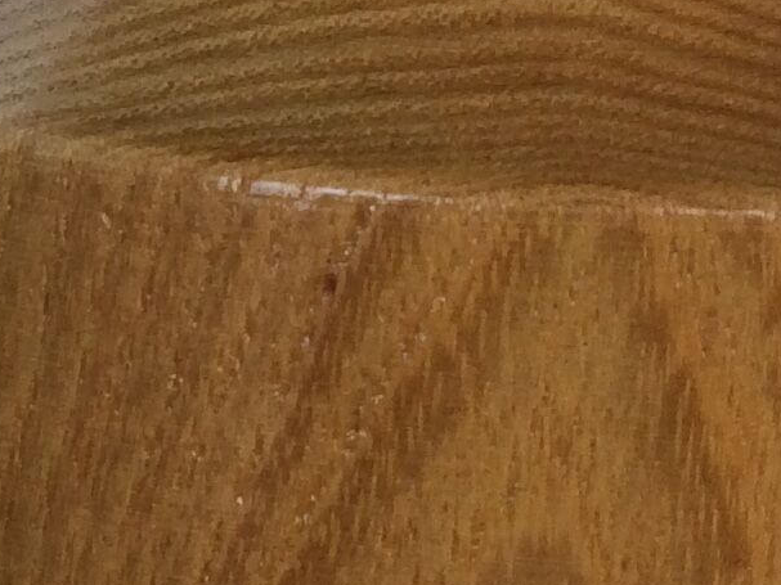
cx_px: -637
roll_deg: -1.7
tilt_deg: -16.9
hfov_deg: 11.7
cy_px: 674
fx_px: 3519
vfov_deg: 9.4
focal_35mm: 156
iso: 50
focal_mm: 4.15
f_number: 2.2
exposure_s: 1/100
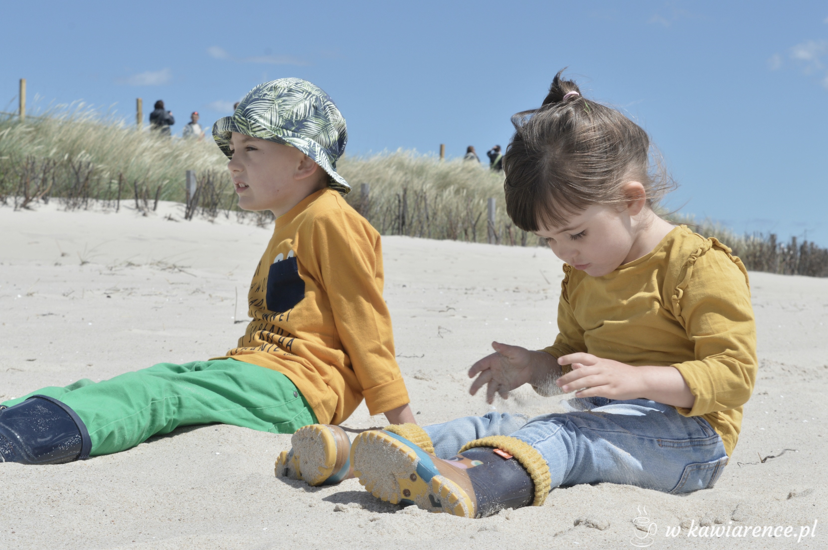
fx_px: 1896
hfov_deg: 24.6
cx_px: 414
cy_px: 275
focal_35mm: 82
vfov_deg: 16.5
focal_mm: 55
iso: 200
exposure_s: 1/200
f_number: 14
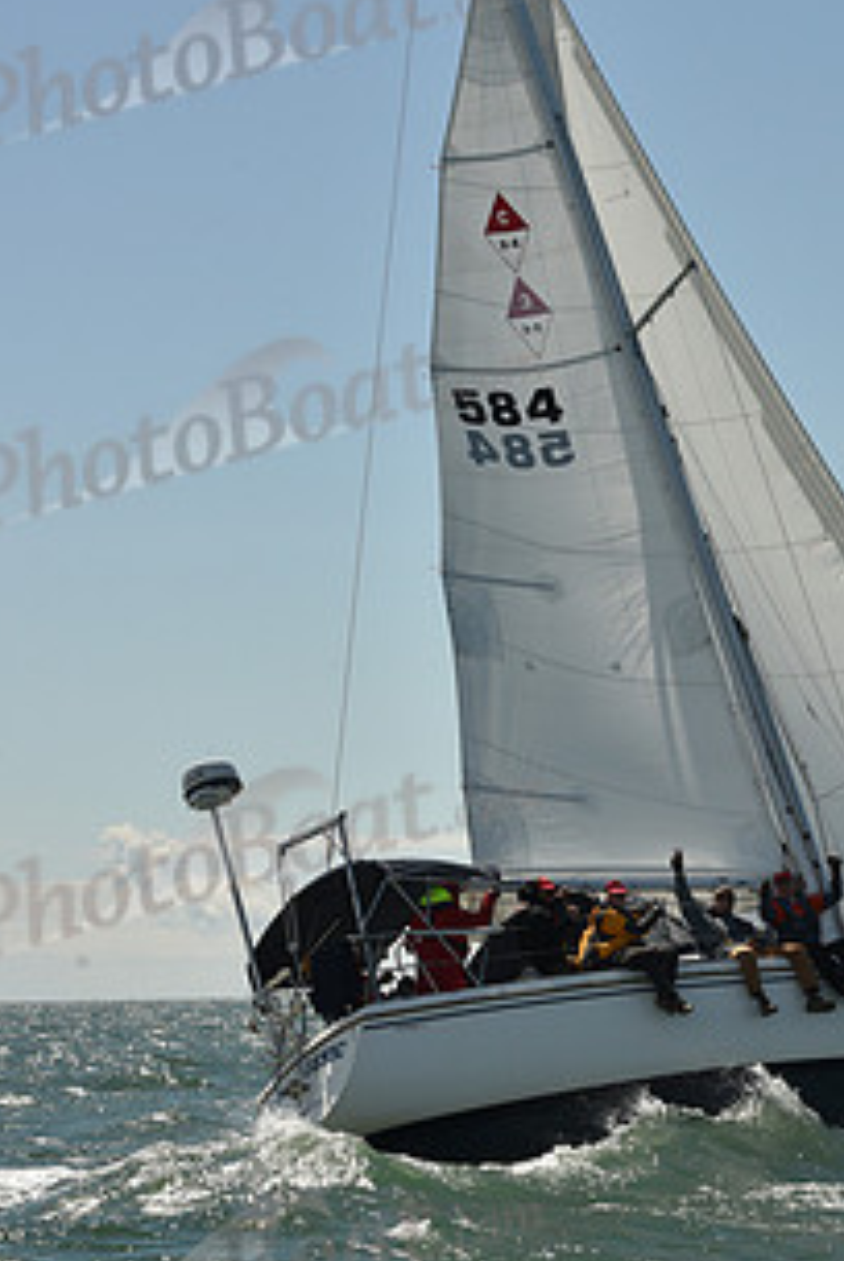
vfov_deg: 15.4
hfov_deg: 10.3
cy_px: 583
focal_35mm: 133
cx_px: 759
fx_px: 4666
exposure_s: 1/800
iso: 320
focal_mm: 70
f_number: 13
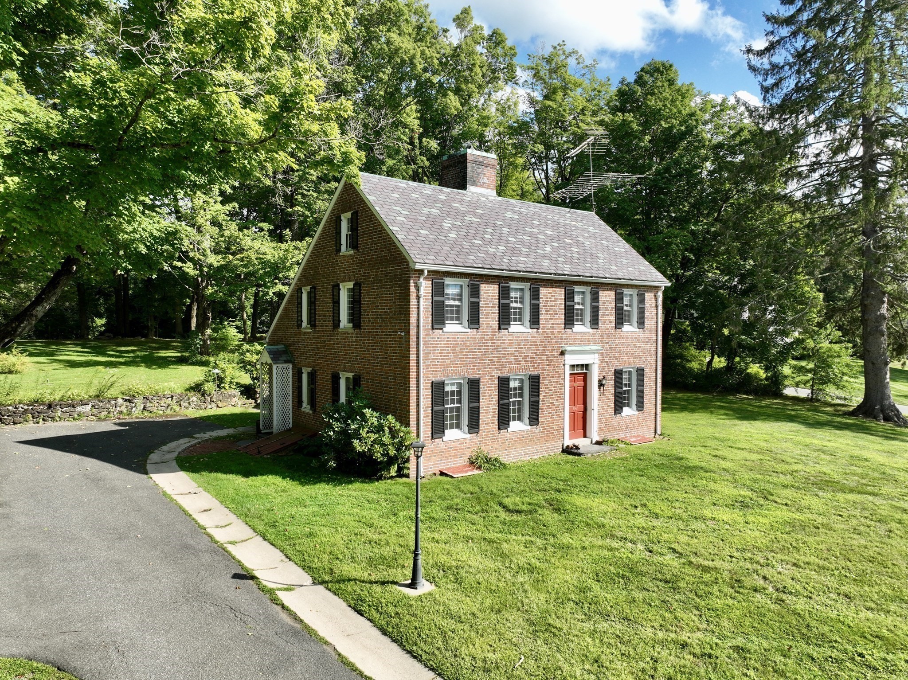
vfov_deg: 56.8
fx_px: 629
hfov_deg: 71.6
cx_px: 454
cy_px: 340
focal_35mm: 24
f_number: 2.8
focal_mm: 12.29
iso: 120
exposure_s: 1/1250
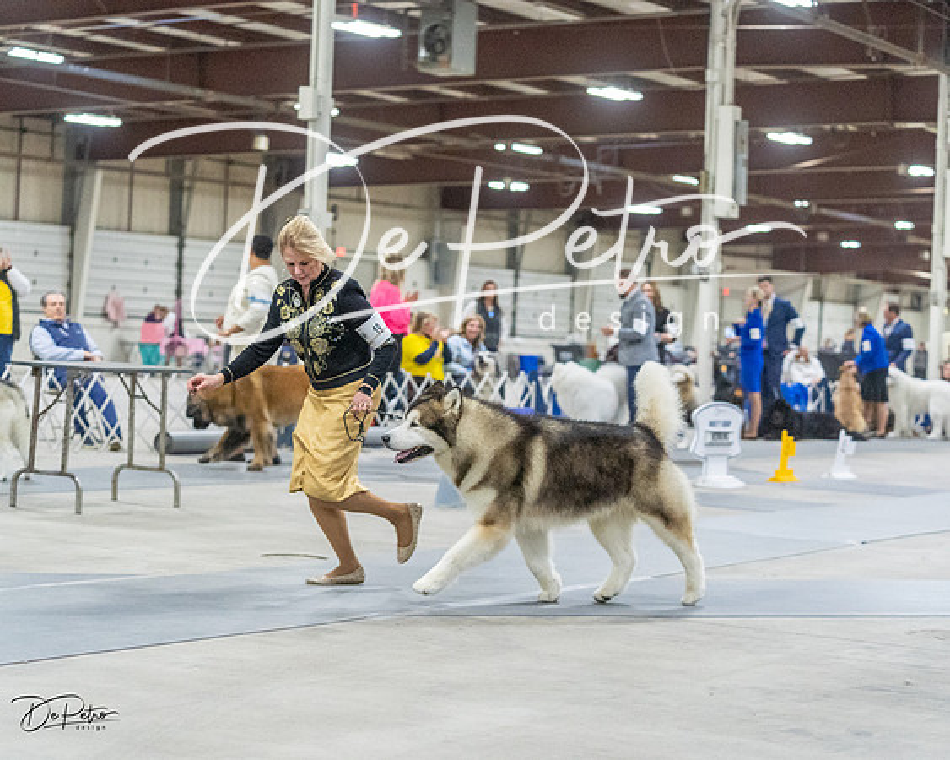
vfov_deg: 19.4
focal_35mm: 79
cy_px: 380
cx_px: 475
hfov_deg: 24.2
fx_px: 2216
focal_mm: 70
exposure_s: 1/320
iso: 6400
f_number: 3.2
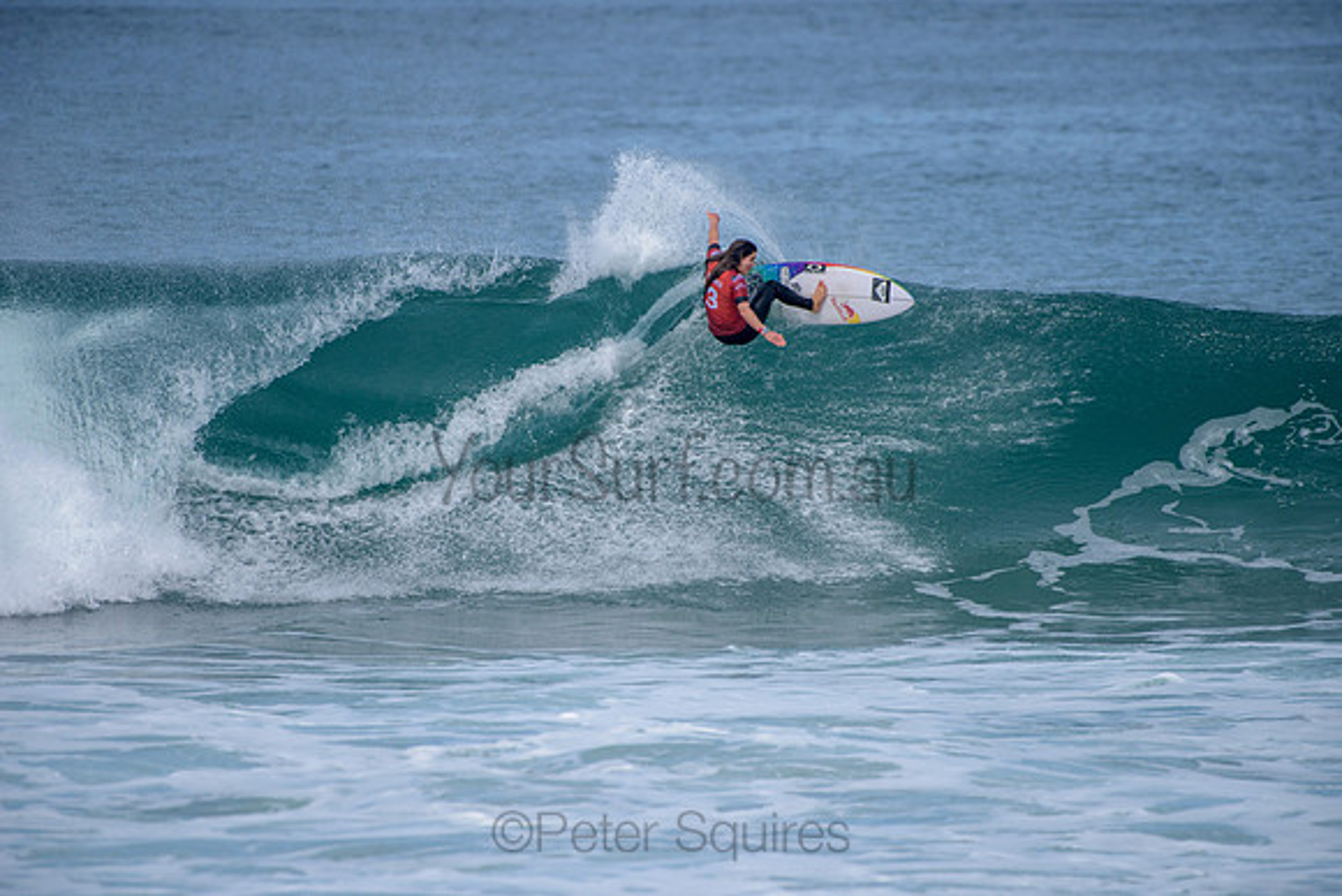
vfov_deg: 2.8
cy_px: 448
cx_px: 671
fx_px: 18642
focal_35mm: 500
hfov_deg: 4.1
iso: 250
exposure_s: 1/2500
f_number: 6.3
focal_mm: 500
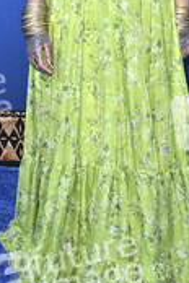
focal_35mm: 99
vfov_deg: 20.2
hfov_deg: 13.8
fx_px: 780
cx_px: 106
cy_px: 31
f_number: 6.3
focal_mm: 43
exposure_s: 1/250
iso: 800
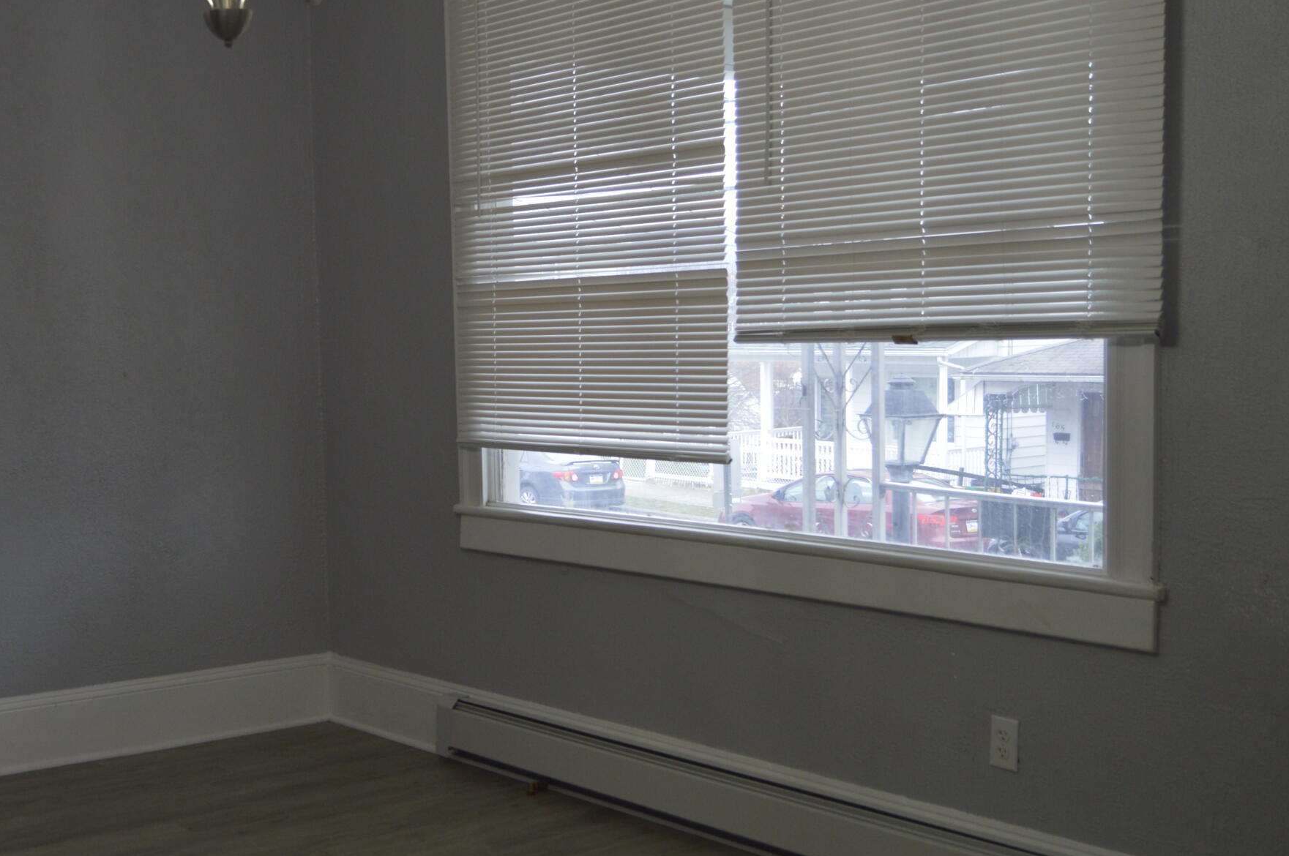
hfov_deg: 41.3
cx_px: 289
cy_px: 470
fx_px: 1645
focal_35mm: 46
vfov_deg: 29.2
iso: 400
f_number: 3.5
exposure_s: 1/80
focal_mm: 18
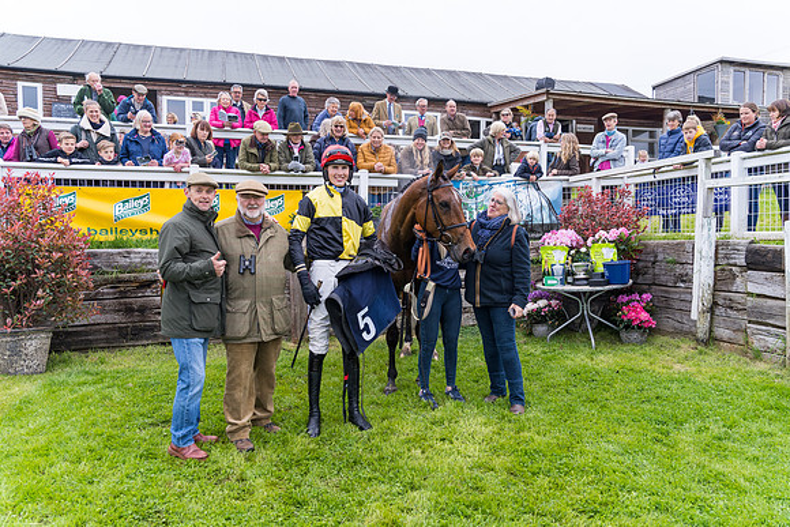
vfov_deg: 49.6
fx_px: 571
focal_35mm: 26
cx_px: 395
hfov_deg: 69.4
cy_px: 264
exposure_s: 1/400
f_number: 5
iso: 250
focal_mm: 26
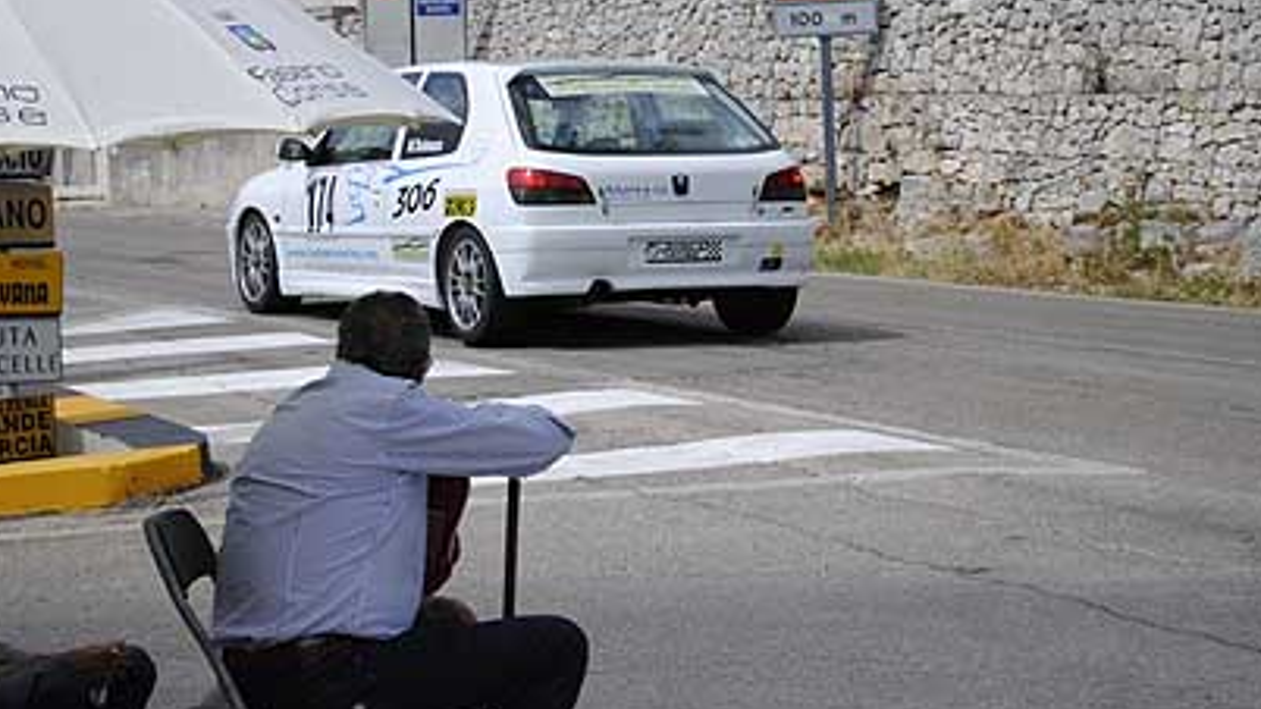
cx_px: 637
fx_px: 3498
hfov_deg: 20.4
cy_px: 234
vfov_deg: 11.6
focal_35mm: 105
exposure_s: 1/1000
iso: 140
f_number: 5.6
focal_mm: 55
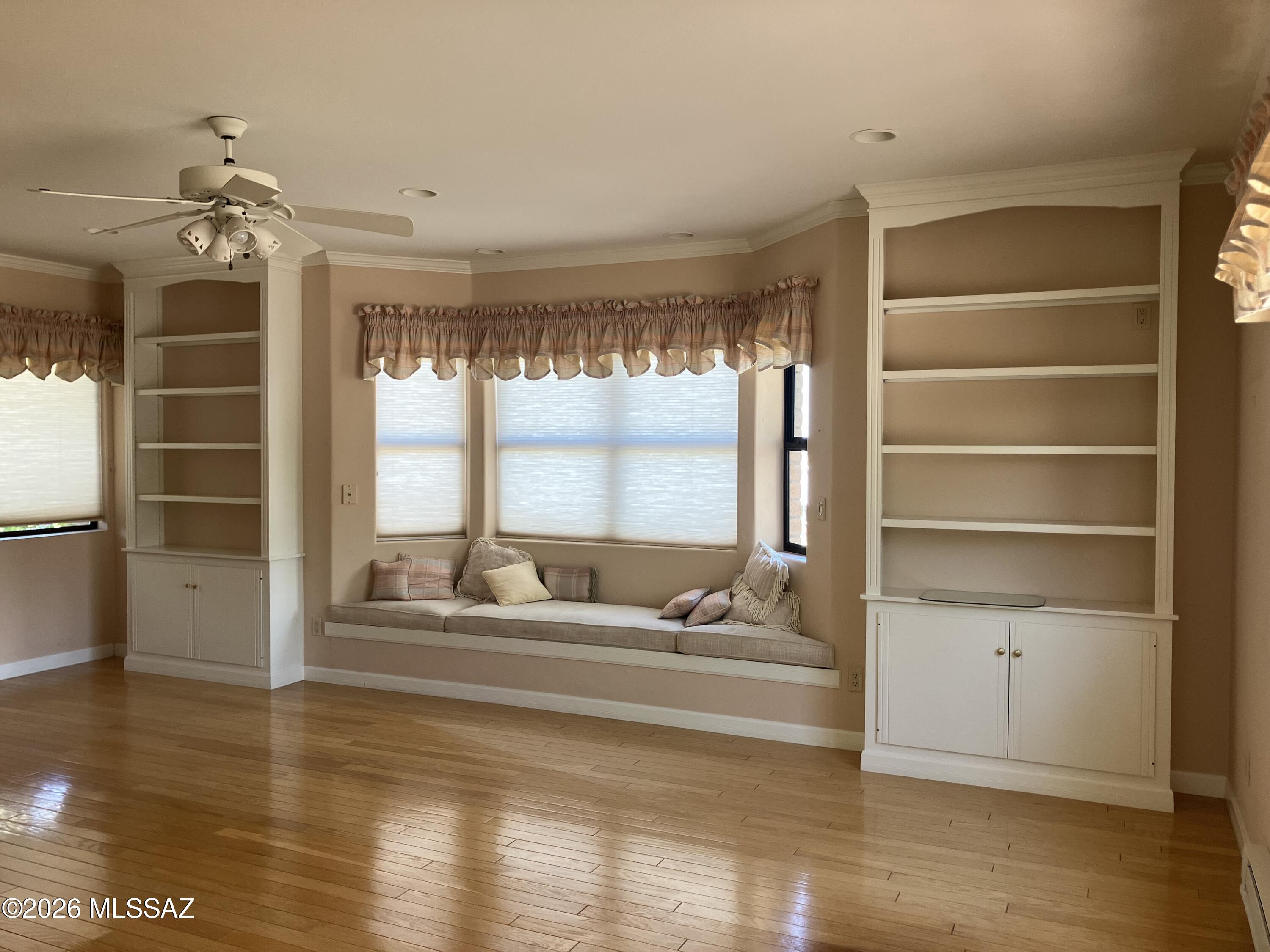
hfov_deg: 63.4
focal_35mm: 28
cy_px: 476
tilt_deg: -1.8
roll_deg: +0.0
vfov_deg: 49.7
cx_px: 635
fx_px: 1027
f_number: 1.8
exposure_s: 1/121
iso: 64
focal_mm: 3.99
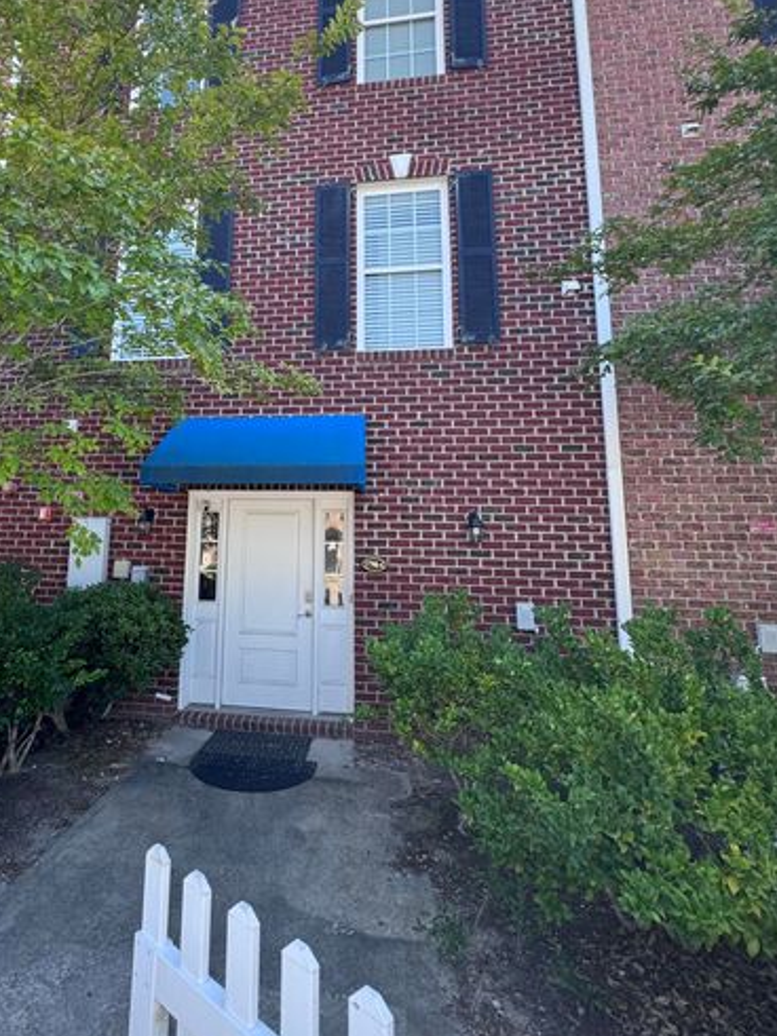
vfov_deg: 84.3
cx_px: 277
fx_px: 569
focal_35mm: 19
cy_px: 457
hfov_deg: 67.3
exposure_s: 1/160
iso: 40
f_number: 2.2
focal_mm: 2.22
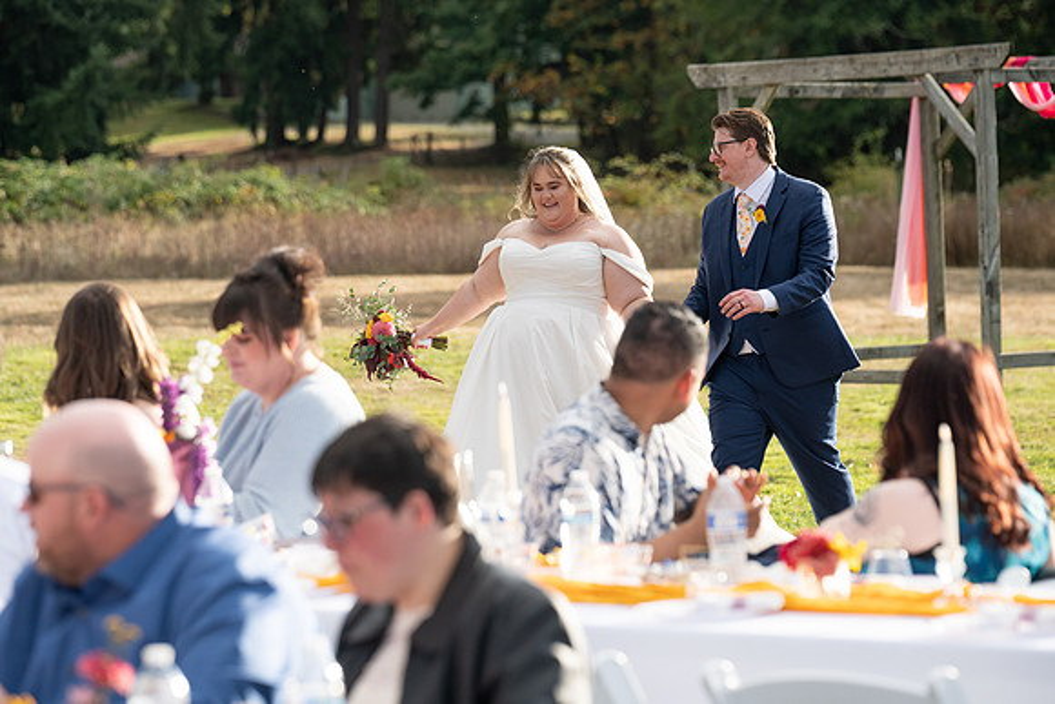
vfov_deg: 9.3
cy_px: 320
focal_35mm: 147
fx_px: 4319
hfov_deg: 13.9
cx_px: 528
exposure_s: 1/1600
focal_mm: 135
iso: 400
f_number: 4.5
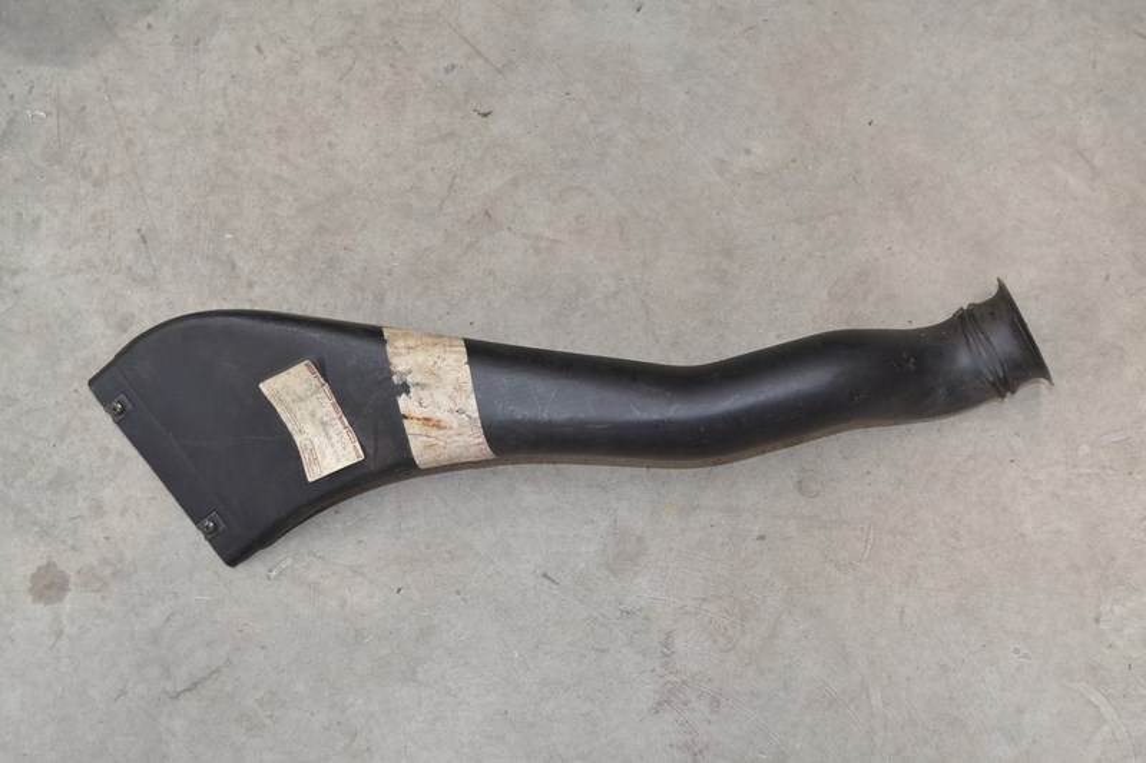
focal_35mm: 45
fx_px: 1432
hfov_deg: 43.6
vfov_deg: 29.9
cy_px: 382
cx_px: 573
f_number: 4.5
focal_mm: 30
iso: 1000
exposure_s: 1/60
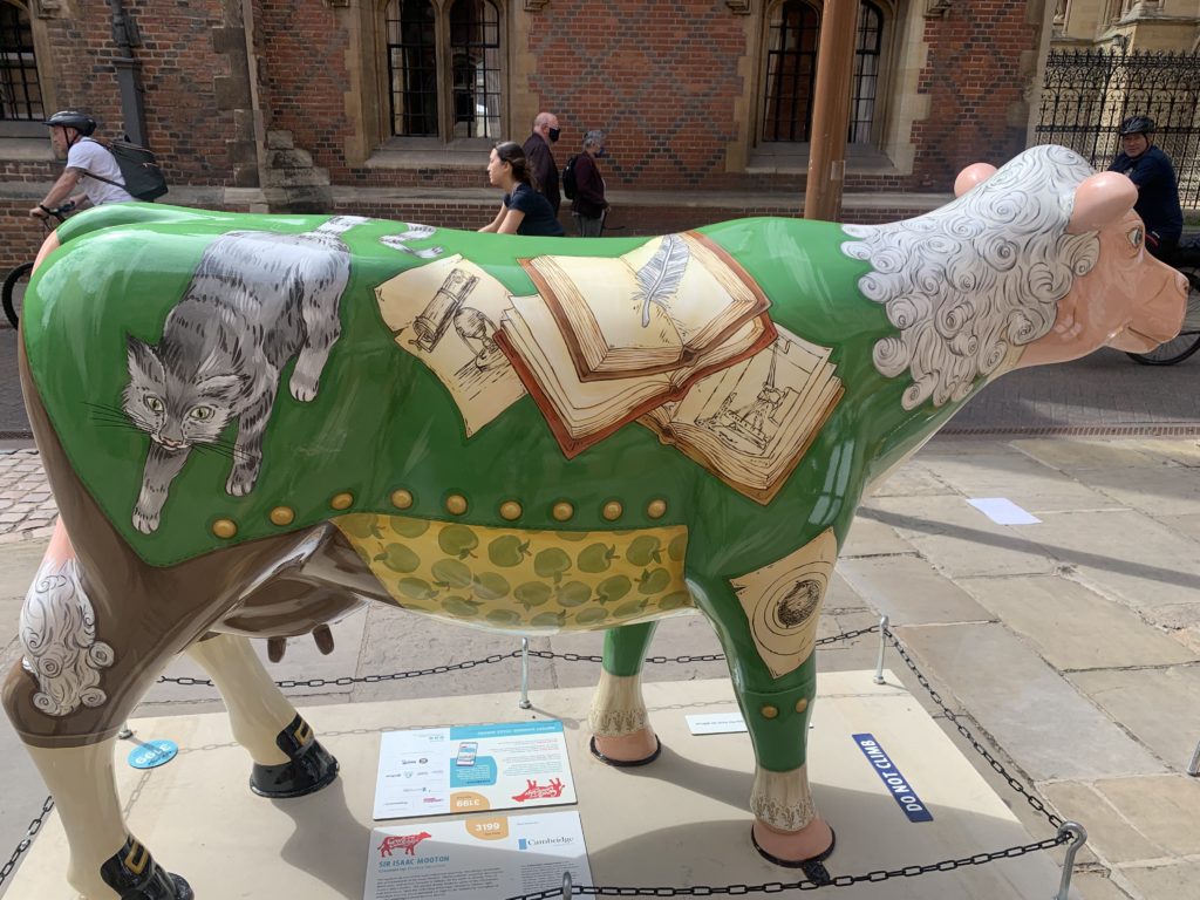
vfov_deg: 53.1
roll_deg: -0.7
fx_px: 901
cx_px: 600
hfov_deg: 67.3
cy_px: 450
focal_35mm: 26
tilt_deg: -20.2
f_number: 1.8
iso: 25
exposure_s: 1/1490
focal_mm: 4.25
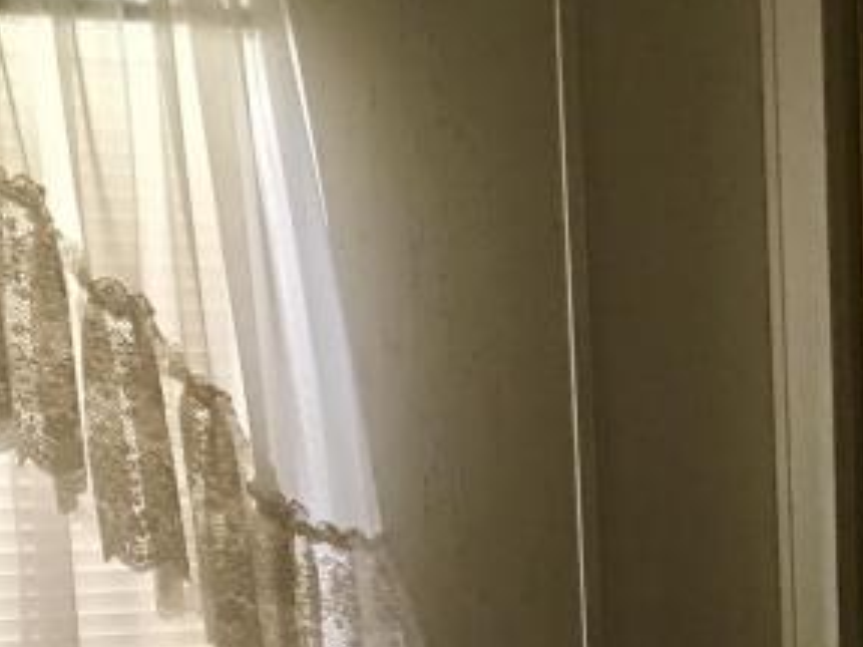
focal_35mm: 100
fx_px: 2492
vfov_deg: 14.4
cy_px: 707
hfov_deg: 19.3
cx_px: 761
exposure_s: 1/15
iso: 80
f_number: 1.8
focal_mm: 3.99
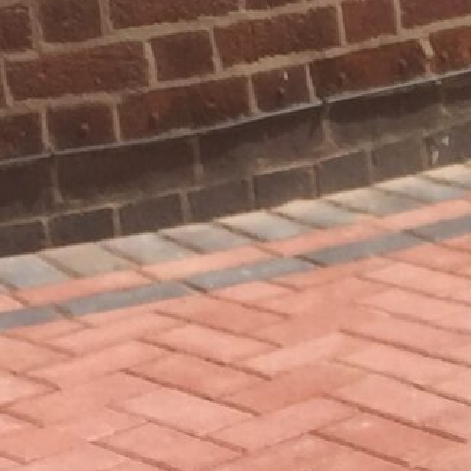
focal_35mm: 202
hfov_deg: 8.2
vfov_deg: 8.5
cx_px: 974
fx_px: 3110
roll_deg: +2.8
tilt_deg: -26.4
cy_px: 651
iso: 32
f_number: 2.2
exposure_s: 1/1980
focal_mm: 4.15
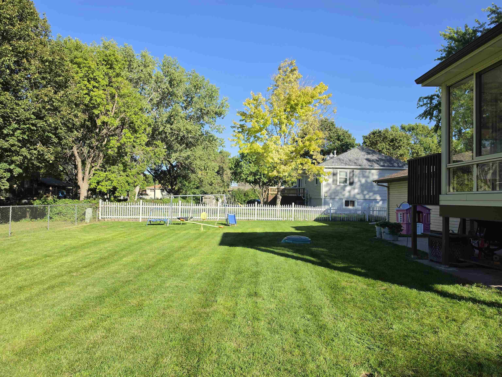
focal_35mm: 23
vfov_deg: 58.9
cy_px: 188
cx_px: 251
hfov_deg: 73.9
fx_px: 334
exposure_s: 1/3889
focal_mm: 6.5
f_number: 1.4
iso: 64
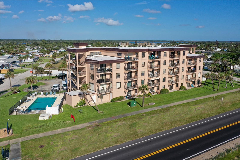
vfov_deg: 46.4
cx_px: 120
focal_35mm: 28
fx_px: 187
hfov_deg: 65.5
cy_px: 80
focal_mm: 10.26
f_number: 6.3
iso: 100
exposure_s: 1/640
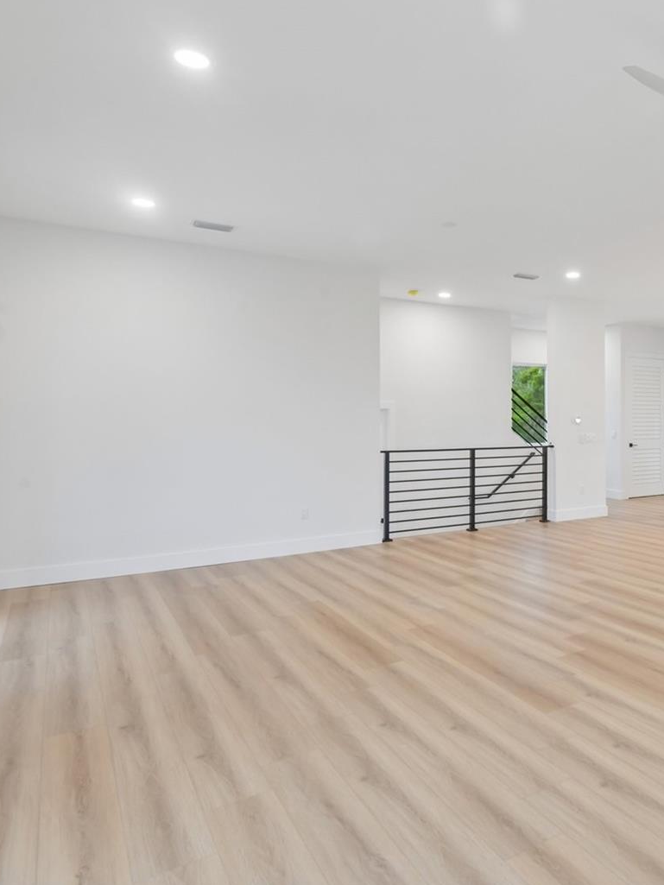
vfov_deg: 71.6
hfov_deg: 52.2
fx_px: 614
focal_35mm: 24
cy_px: 444
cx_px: 556
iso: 400
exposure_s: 1/20
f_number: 8
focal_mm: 16
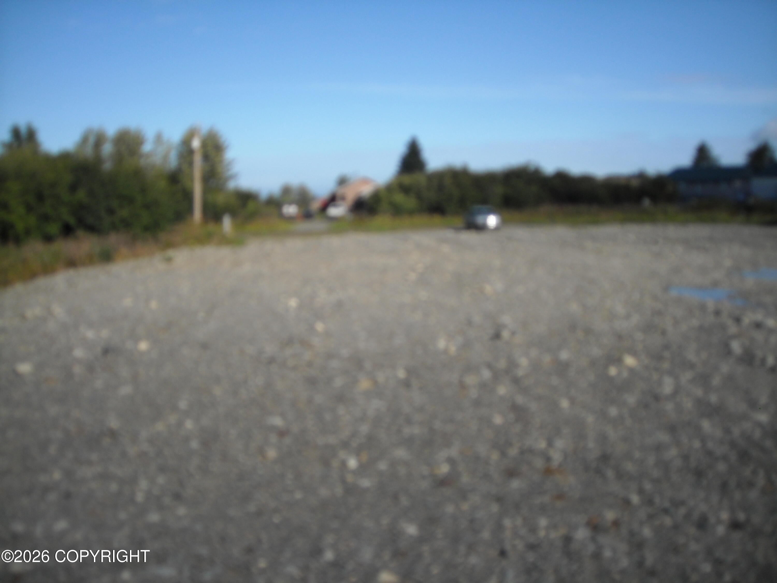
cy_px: 292
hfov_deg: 52.6
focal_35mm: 35
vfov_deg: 40.7
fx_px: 786
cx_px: 388
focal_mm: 5.7
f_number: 5.6
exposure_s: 1/419
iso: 64
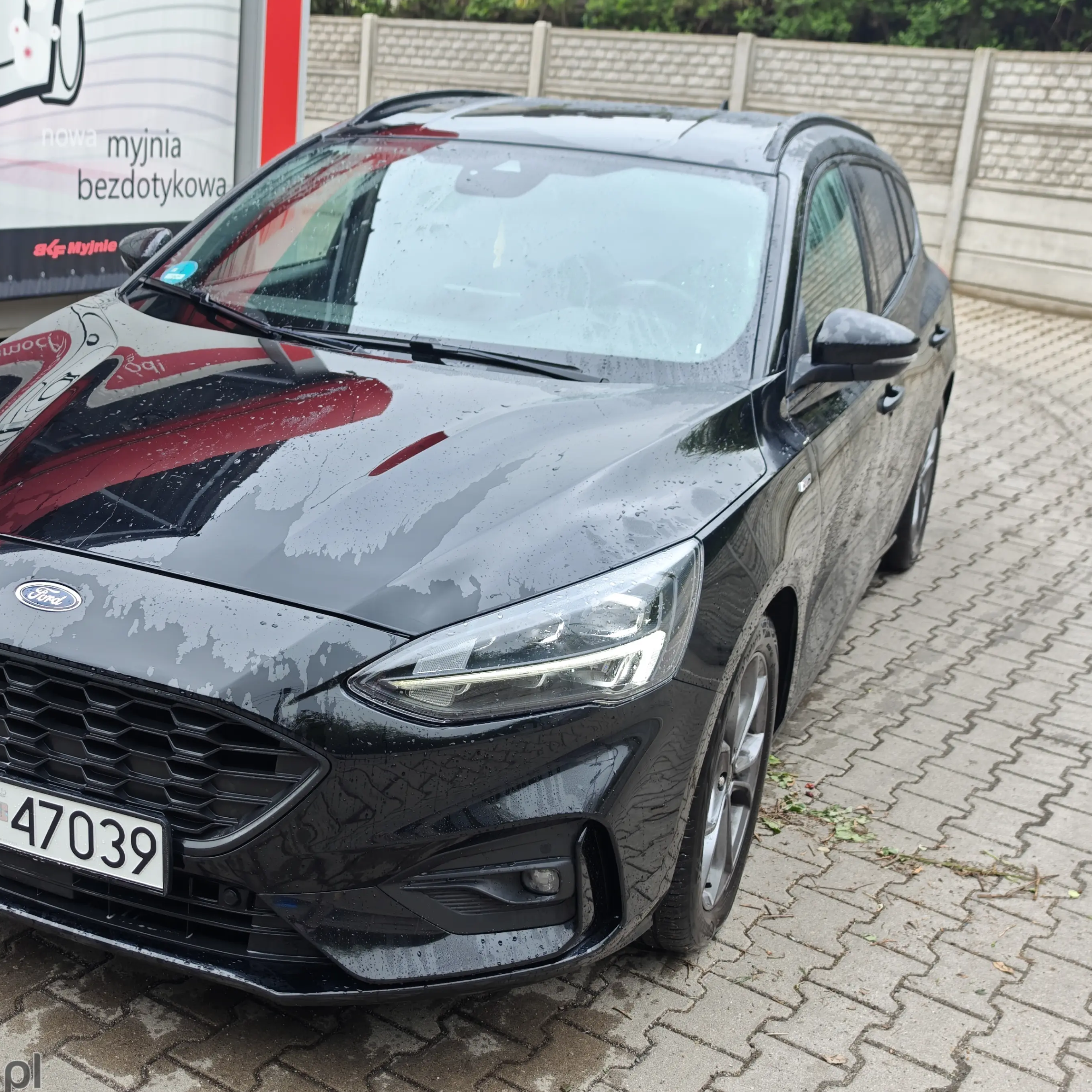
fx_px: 1499
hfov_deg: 39.7
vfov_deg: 40.0
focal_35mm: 42
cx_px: 403
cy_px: 551
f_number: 2
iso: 50
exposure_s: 1/115
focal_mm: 8.72
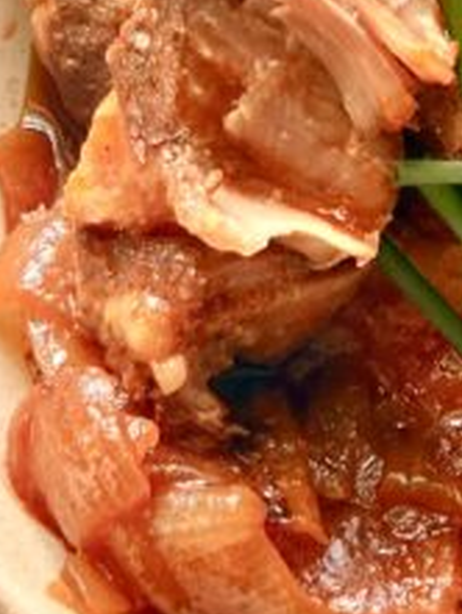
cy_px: 192
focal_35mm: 56
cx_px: 513
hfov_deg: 24.3
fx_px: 996
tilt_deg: -72.5
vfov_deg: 33.9
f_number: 2.2
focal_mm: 2.22
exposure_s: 1/99
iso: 250
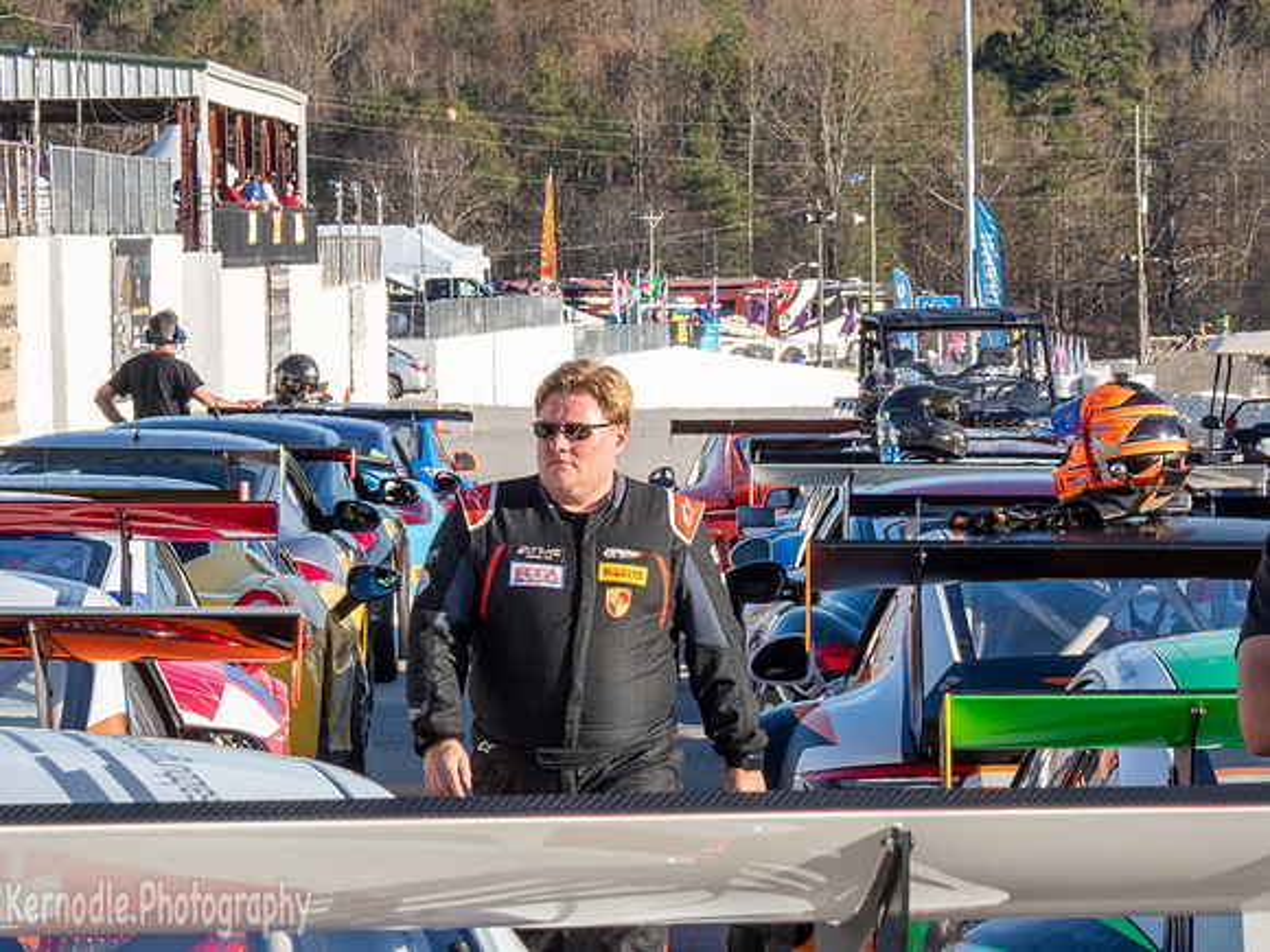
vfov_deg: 7.4
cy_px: 476
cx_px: 635
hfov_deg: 9.9
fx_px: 7338
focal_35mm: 200
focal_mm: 100
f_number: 22
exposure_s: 1/60
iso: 500
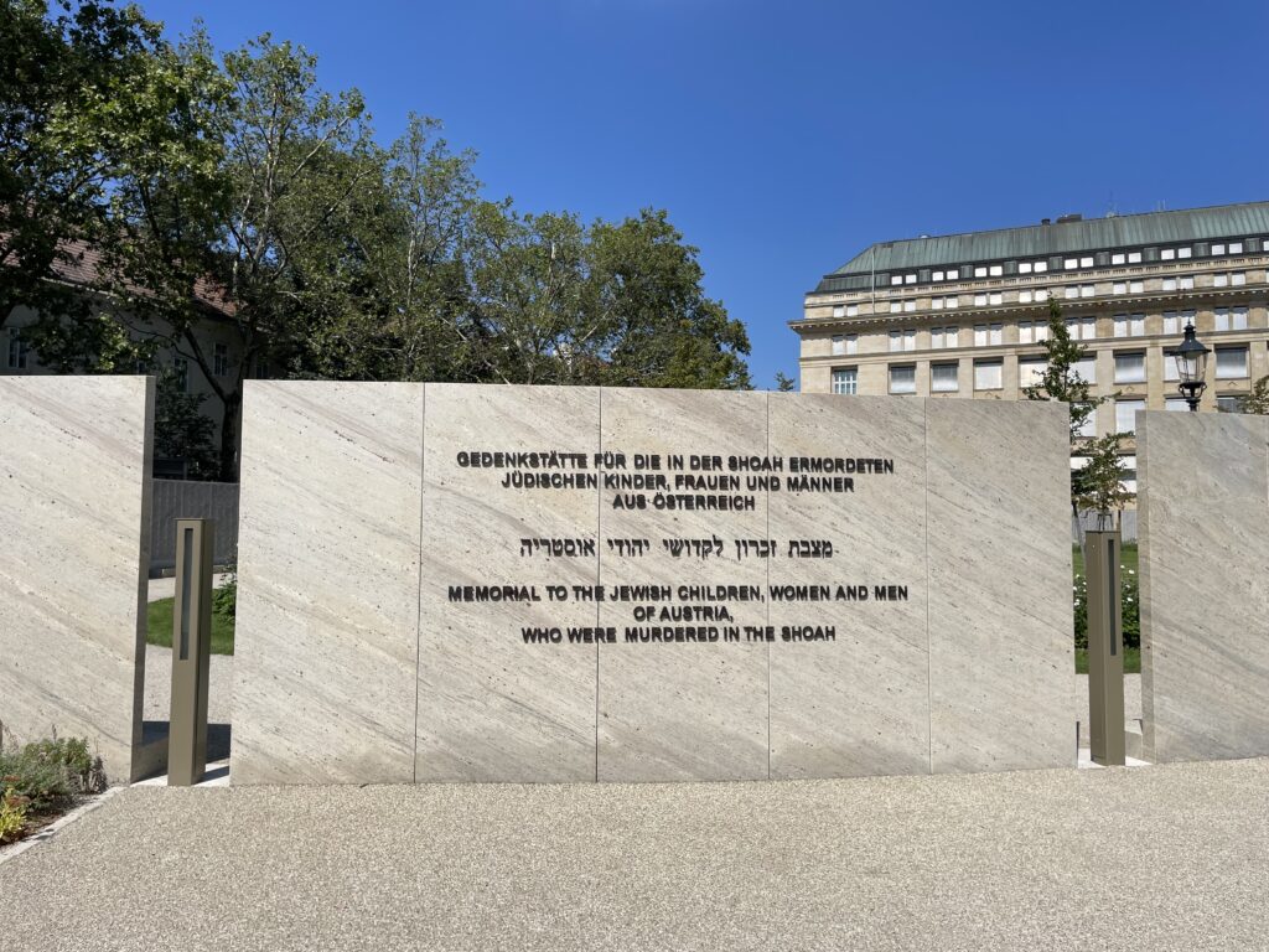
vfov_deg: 53.1
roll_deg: +0.6
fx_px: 953
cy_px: 476
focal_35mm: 26
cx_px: 634
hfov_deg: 67.3
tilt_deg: +4.5
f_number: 1.6
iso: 32
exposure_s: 1/6494
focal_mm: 4.2
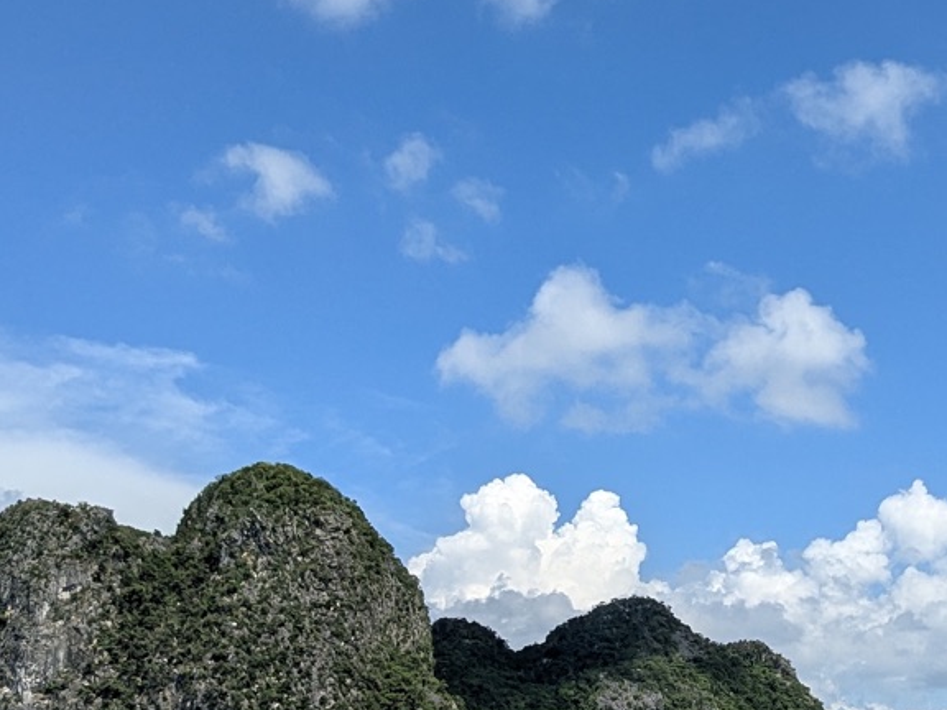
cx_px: 651
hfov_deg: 37.7
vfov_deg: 28.7
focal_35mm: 50
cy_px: 523
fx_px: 1368
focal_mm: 2.35
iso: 52
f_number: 2.2
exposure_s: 1/2268
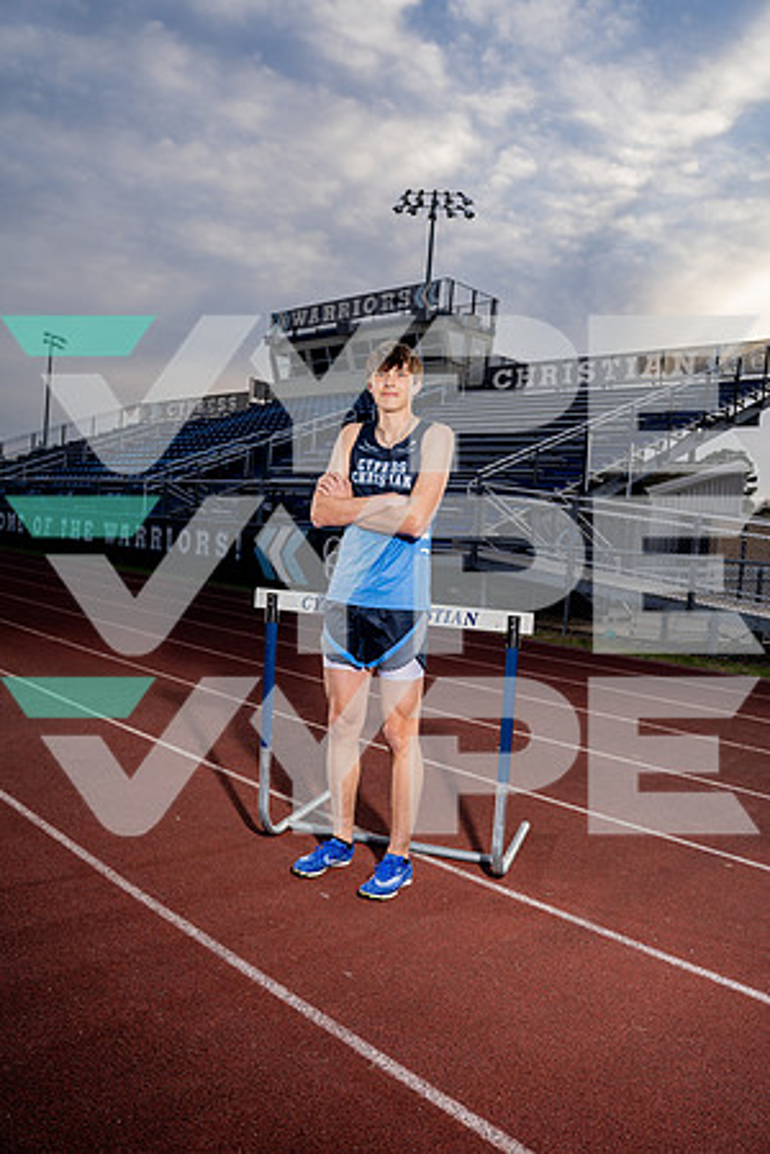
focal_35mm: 28
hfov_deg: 46.4
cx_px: 385
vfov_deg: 65.5
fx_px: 898
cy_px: 577
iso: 100
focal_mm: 28
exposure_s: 1/250
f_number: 4
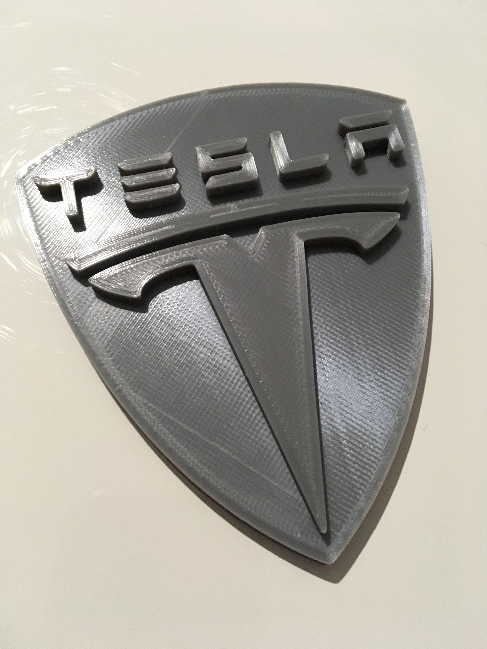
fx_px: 544
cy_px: 324
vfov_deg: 61.7
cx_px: 244
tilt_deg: -69.4
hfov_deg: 48.2
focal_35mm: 29
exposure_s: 1/20
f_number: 2.2
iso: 200
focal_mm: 4.15
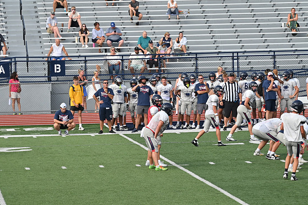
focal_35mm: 251
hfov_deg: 8.2
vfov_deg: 5.5
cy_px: 103
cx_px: 154
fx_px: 2147
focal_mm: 160
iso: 180
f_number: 5.6
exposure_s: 1/800
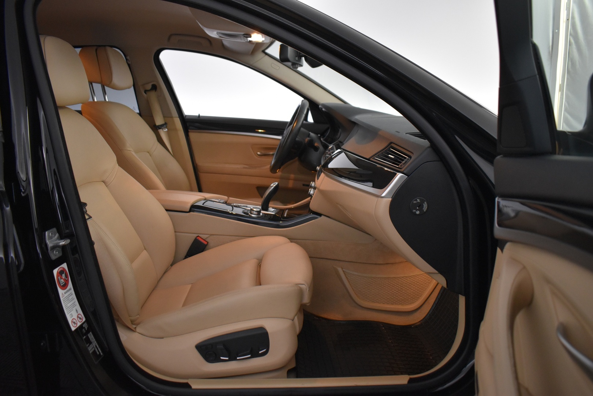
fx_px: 445
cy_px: 198
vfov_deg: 47.9
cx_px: 296
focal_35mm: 27
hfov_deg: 67.4
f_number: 3.5
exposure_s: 1/60
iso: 2000
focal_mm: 18
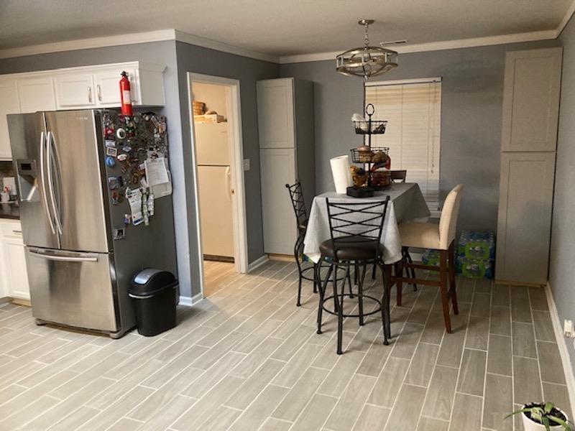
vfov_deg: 49.7
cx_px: 288
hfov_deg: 63.4
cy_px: 216
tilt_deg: -9.7
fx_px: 465
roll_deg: +2.1
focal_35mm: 28
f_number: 1.8
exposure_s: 1/30
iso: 320
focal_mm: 3.99
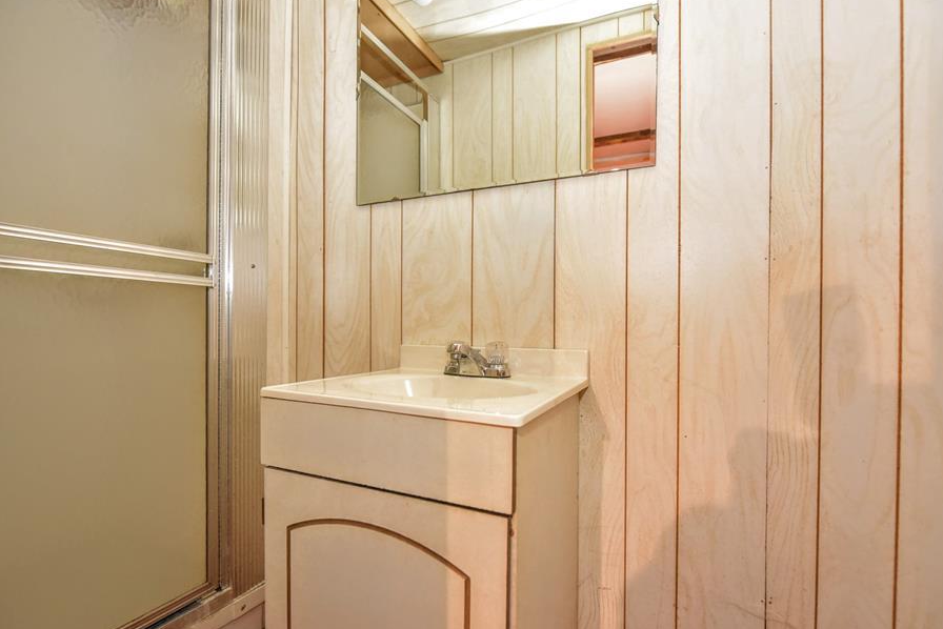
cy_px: 335
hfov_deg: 96.7
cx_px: 487
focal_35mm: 16
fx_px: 419
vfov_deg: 73.7
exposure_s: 1/60
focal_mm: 14
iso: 3200
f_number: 2.8
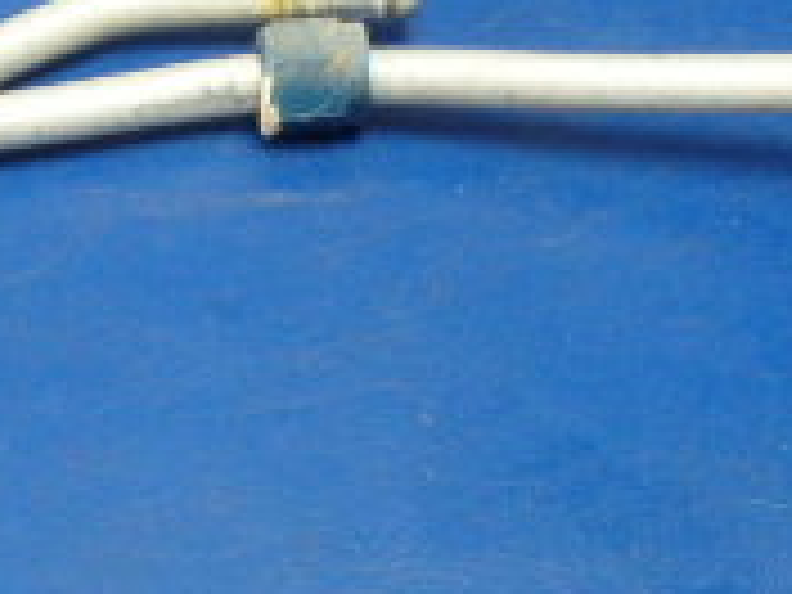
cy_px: 954
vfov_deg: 13.5
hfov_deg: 18.6
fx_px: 2334
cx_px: -40
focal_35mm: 102
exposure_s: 1/30
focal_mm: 5
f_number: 3.9
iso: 500
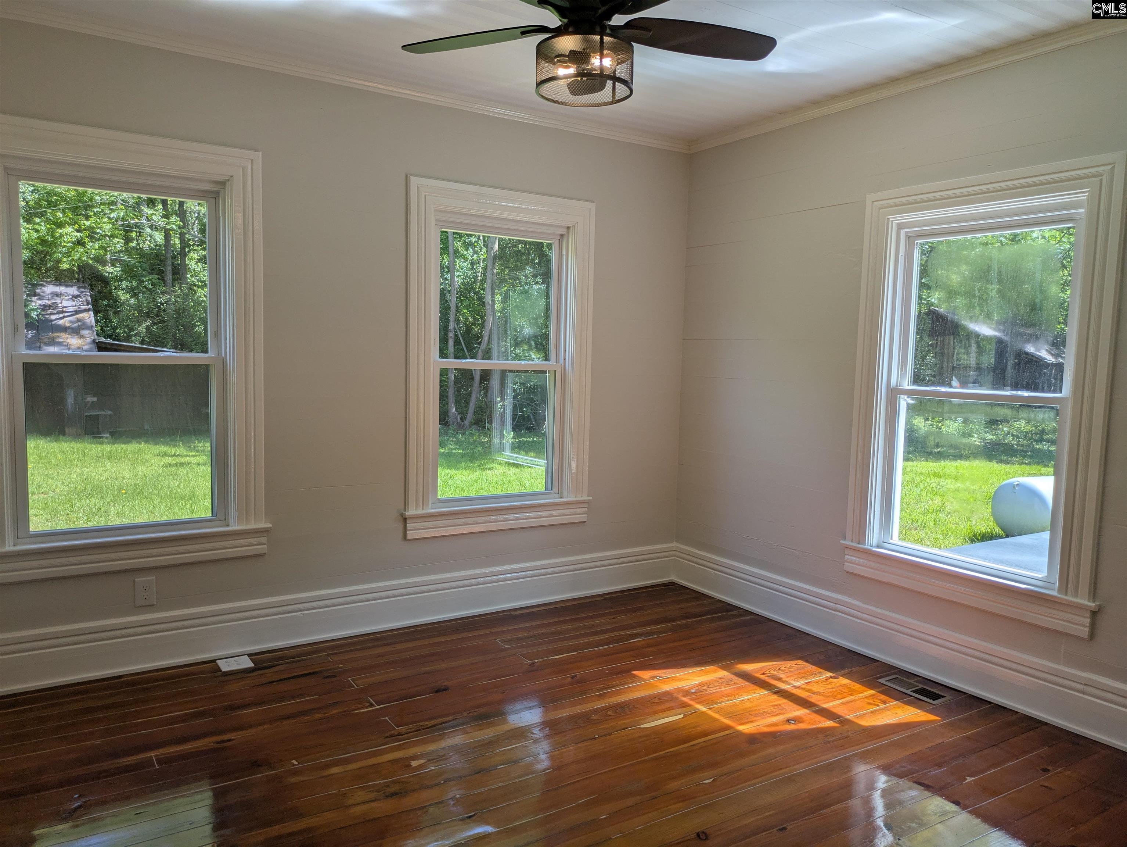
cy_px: 424
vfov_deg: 54.9
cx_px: 564
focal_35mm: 25
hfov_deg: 69.4
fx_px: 814
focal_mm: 5.43
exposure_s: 1/487
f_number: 1.89
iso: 45
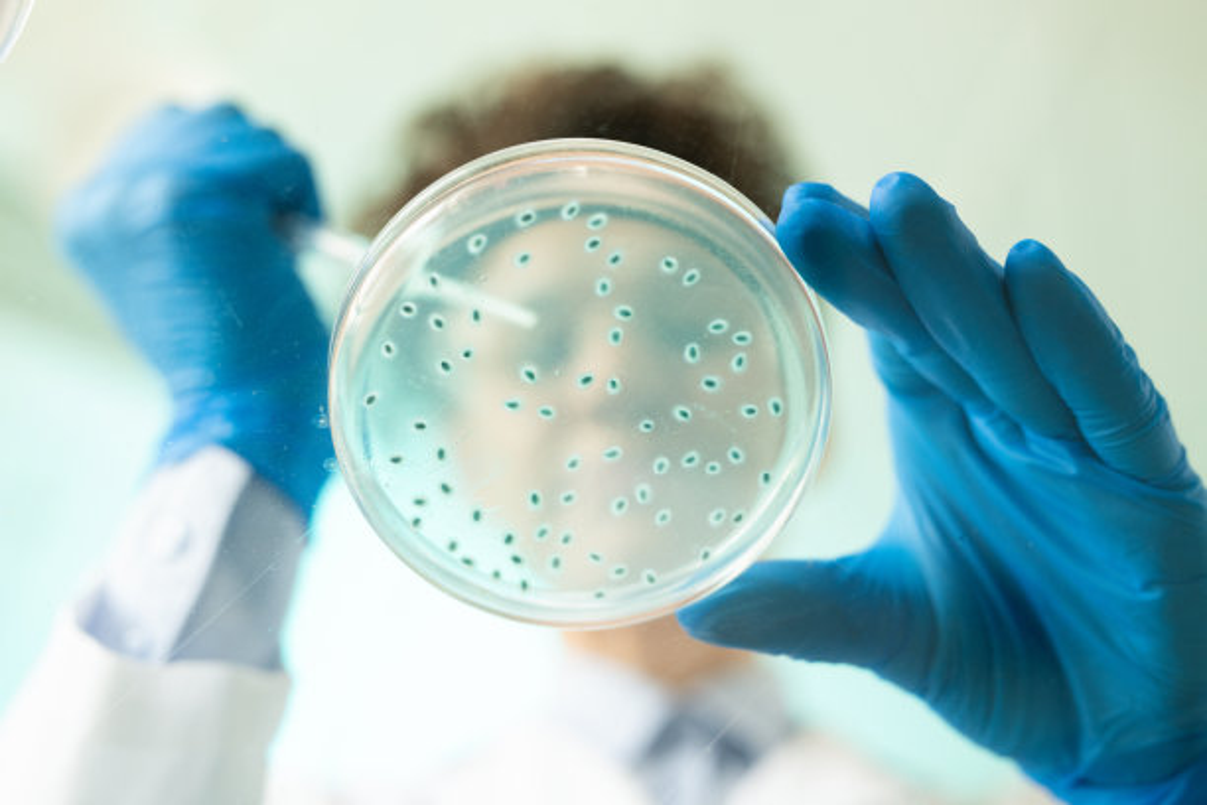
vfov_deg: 27.0
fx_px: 1676
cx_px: 604
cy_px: 402
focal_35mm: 50
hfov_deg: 39.6
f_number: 3.5
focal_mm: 50
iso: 640
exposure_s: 1/200
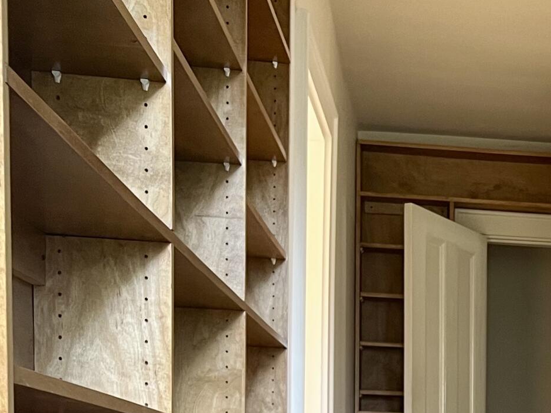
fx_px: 1321
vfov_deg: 16.3
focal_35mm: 83
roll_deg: -1.4
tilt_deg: -4.7
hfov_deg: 21.9
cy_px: 609
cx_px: 651
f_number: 1.5
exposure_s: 1/60
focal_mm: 5.7
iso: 160
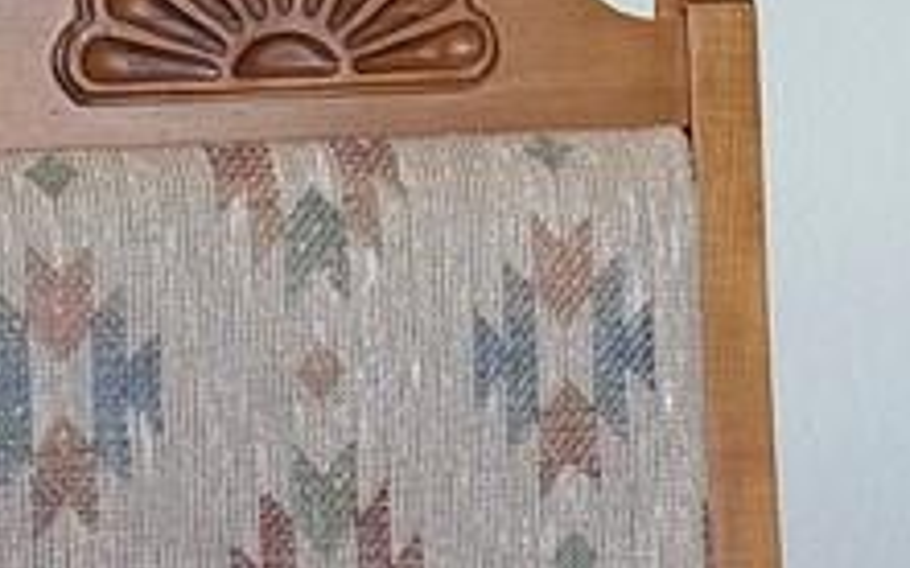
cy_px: 148
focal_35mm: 184
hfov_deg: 11.4
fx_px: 4562
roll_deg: -1.8
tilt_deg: -8.1
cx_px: 589
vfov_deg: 7.1
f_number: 1.78
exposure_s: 1/147
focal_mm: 6.76
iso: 100
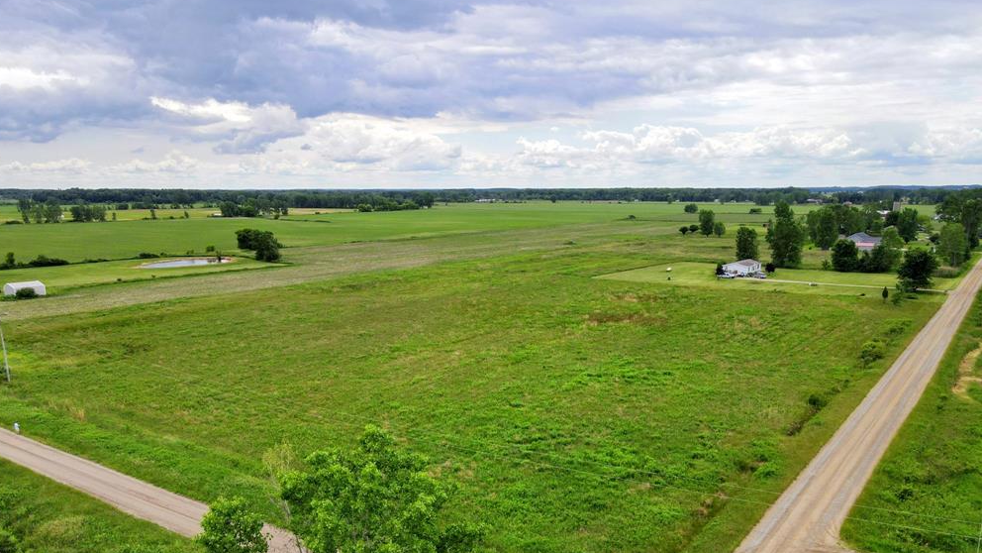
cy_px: 350
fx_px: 703
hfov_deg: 69.9
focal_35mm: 27
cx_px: 492
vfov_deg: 42.5
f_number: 2.8
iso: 100
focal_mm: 4.5
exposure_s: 1/725
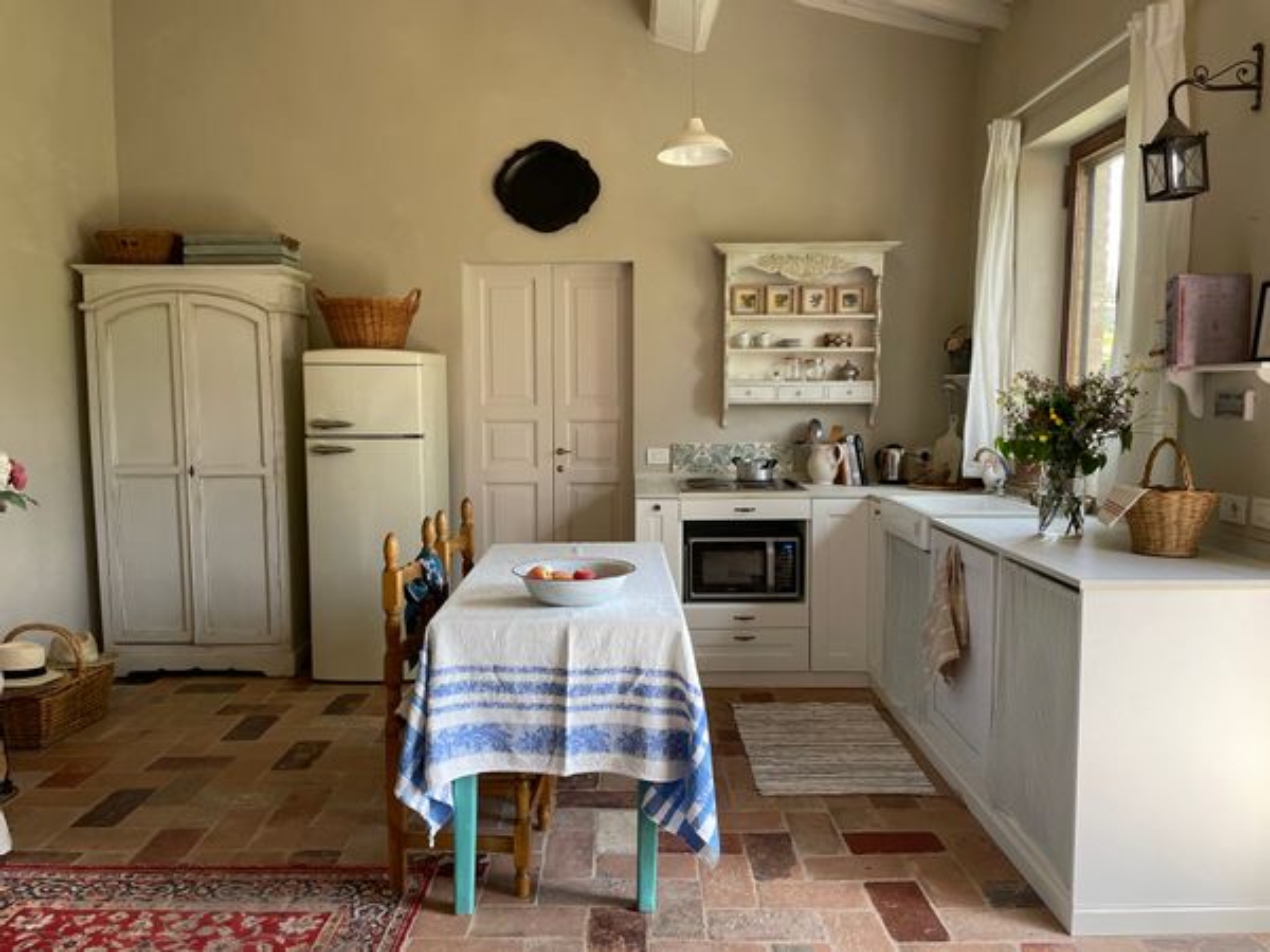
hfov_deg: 67.3
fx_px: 954
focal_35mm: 26
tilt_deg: -4.2
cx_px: 635
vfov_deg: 53.1
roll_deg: +0.1
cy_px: 476
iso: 100
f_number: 1.6
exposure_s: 1/121
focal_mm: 4.2
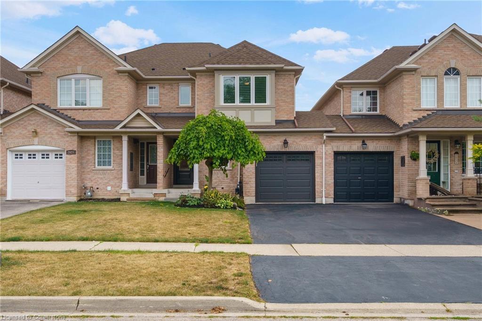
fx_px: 455
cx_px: 241
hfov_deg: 55.8
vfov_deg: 38.9
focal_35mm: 34
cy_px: 160
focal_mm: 23
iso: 320
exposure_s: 1/80
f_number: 9
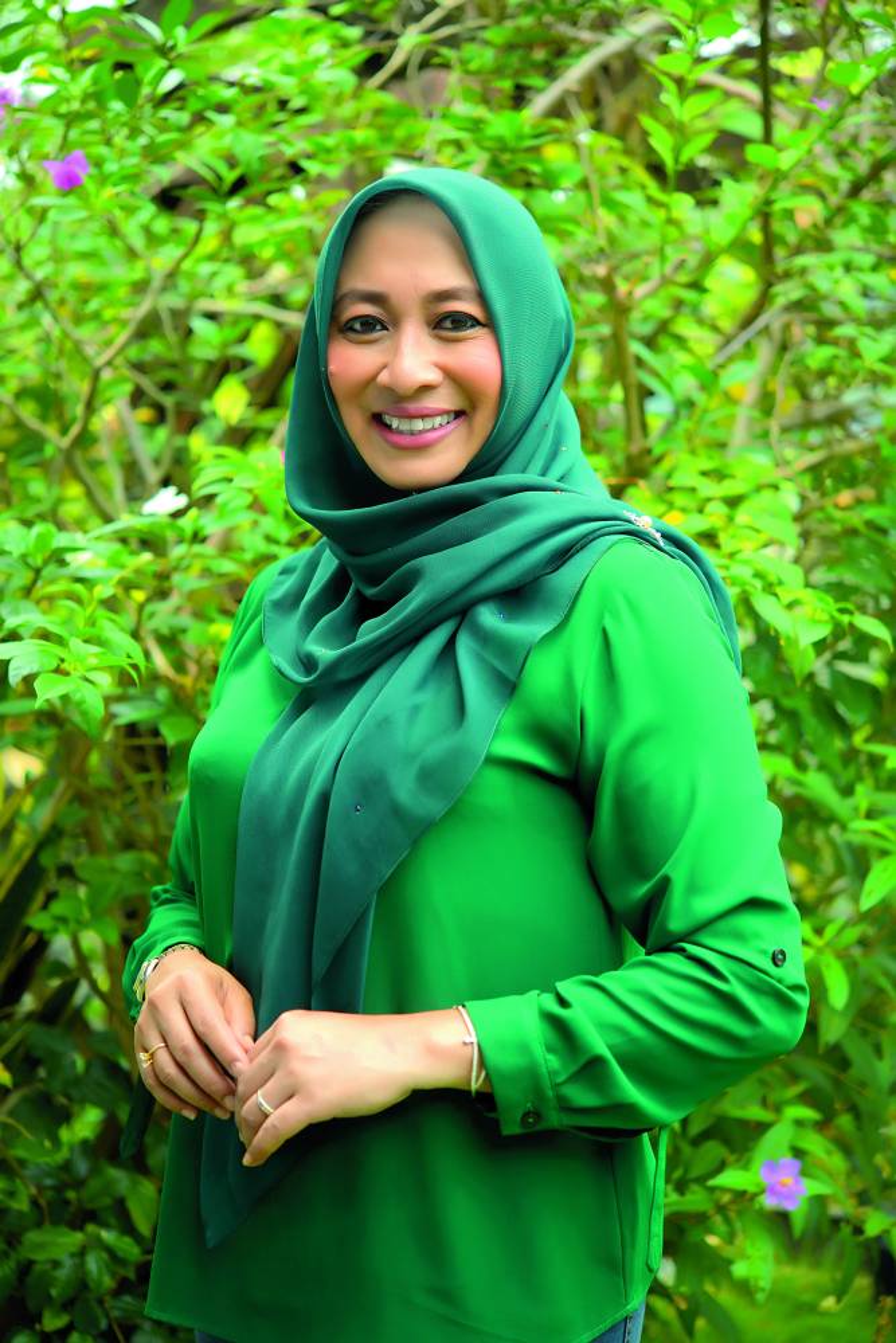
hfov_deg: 22.6
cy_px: 672
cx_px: 448
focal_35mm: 60
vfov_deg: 33.4
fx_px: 2239
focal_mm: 60
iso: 100
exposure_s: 1/250
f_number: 3.5
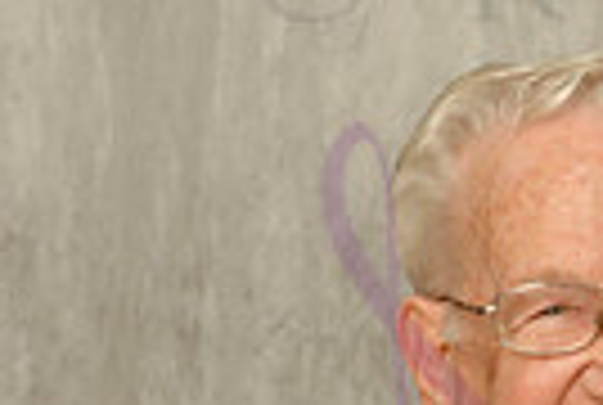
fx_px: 11435
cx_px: 1084
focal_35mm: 681
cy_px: 189
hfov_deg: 3.0
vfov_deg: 2.0
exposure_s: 1/125
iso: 400
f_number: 11
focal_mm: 105
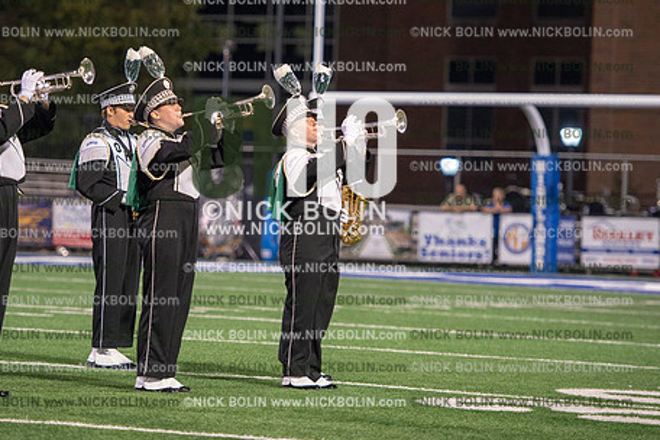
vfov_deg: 7.0
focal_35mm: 197
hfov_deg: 10.4
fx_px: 3611
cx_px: 294
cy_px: 166
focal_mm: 155
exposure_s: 1/200
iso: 2500
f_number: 2.8
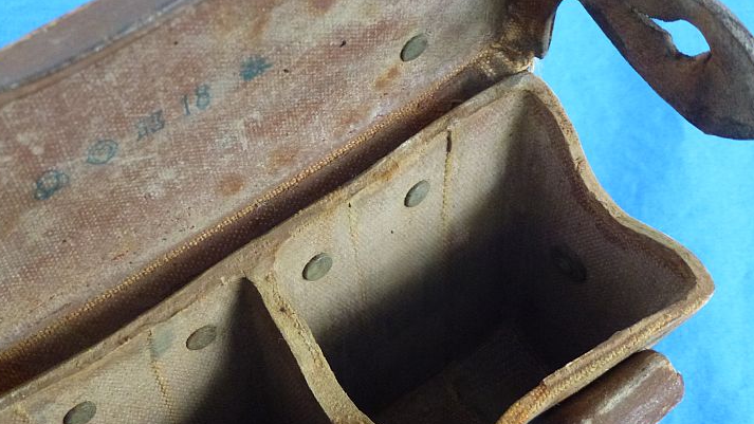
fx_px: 1100
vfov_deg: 21.7
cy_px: 297
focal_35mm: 55
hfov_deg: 37.8
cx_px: 358
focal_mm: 8
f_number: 4
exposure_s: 1/40
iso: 400
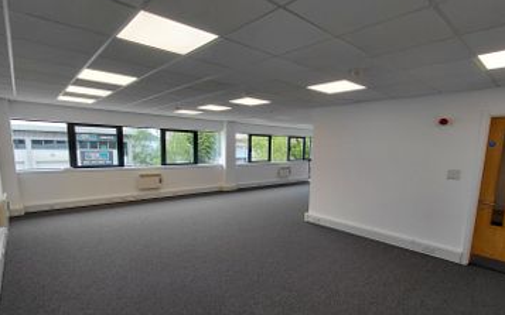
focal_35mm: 19
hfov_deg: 88.0
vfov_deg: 61.7
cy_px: 189
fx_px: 261
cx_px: 252
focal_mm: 1.64
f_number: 2.2
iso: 40
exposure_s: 1/156
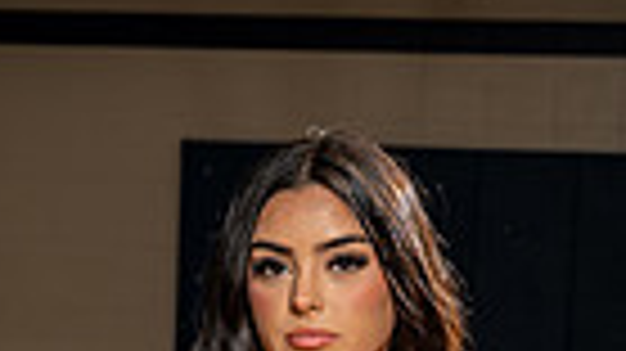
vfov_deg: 6.9
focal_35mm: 166
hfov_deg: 13.0
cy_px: 873
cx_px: 243
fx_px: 2754
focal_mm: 49
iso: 125
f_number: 5.6
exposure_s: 1/250
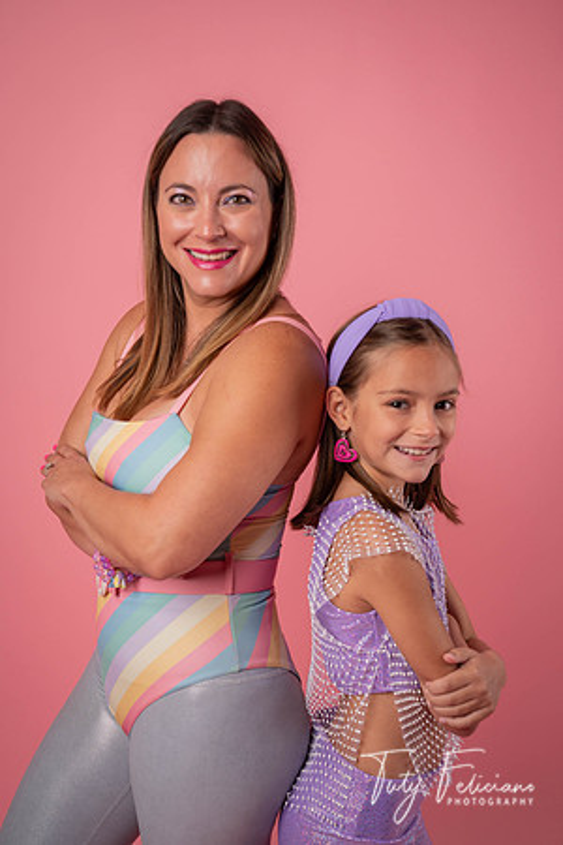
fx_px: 1102
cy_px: 422
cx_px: 282
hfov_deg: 28.6
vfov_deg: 41.9
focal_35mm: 47
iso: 160
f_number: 5
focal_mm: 47
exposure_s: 1/100
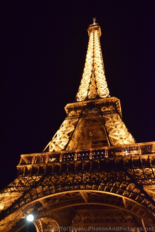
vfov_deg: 57.2
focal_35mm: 33
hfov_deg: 40.0
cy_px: 116
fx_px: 213
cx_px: 78
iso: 6400
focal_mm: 22
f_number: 3.8
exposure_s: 1/60
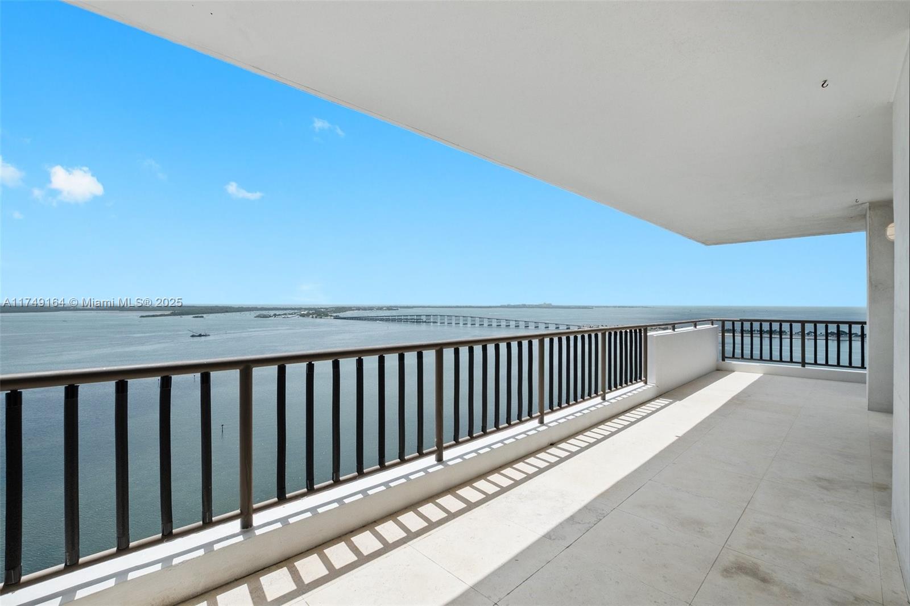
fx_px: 379
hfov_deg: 100.4
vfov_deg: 77.3
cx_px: 455
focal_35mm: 15
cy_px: 303
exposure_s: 1/250
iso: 100
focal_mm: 10
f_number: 8
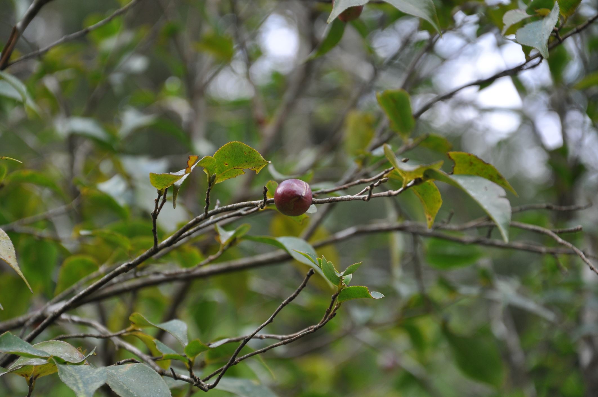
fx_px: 2240
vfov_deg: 10.1
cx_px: 299
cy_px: 198
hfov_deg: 15.2
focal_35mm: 135
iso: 250
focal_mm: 90
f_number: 5.6
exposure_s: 1/125
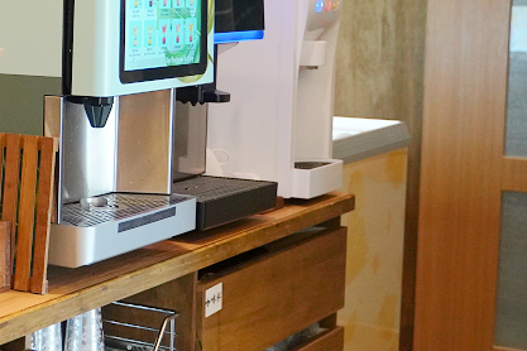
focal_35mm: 95
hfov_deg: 19.2
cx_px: -230
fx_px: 1391
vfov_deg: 14.3
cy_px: 86
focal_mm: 33
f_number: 2.8
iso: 3200
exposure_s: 1/160
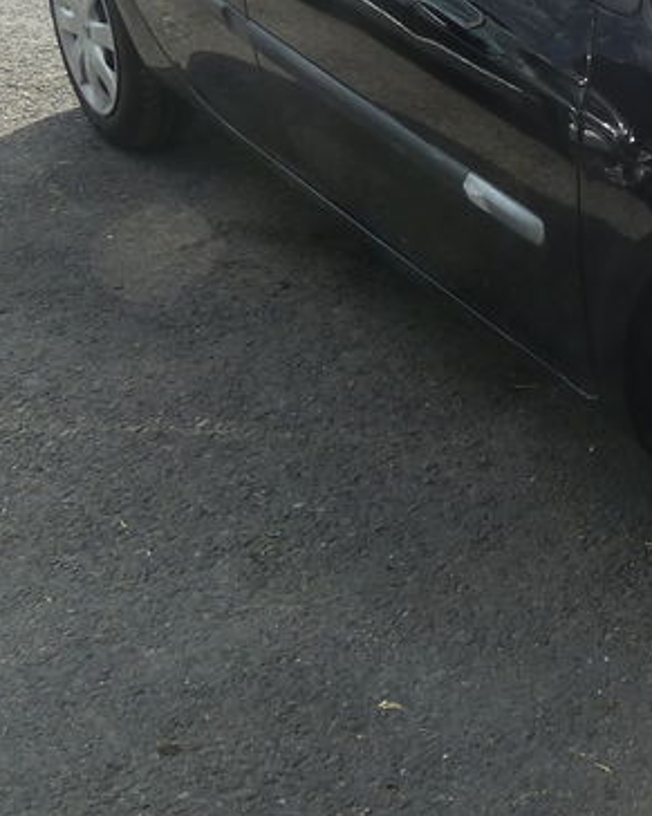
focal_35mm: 67
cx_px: 883
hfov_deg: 20.5
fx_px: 1617
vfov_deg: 27.5
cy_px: 123
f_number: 4
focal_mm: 4.1
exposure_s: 1/200
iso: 80
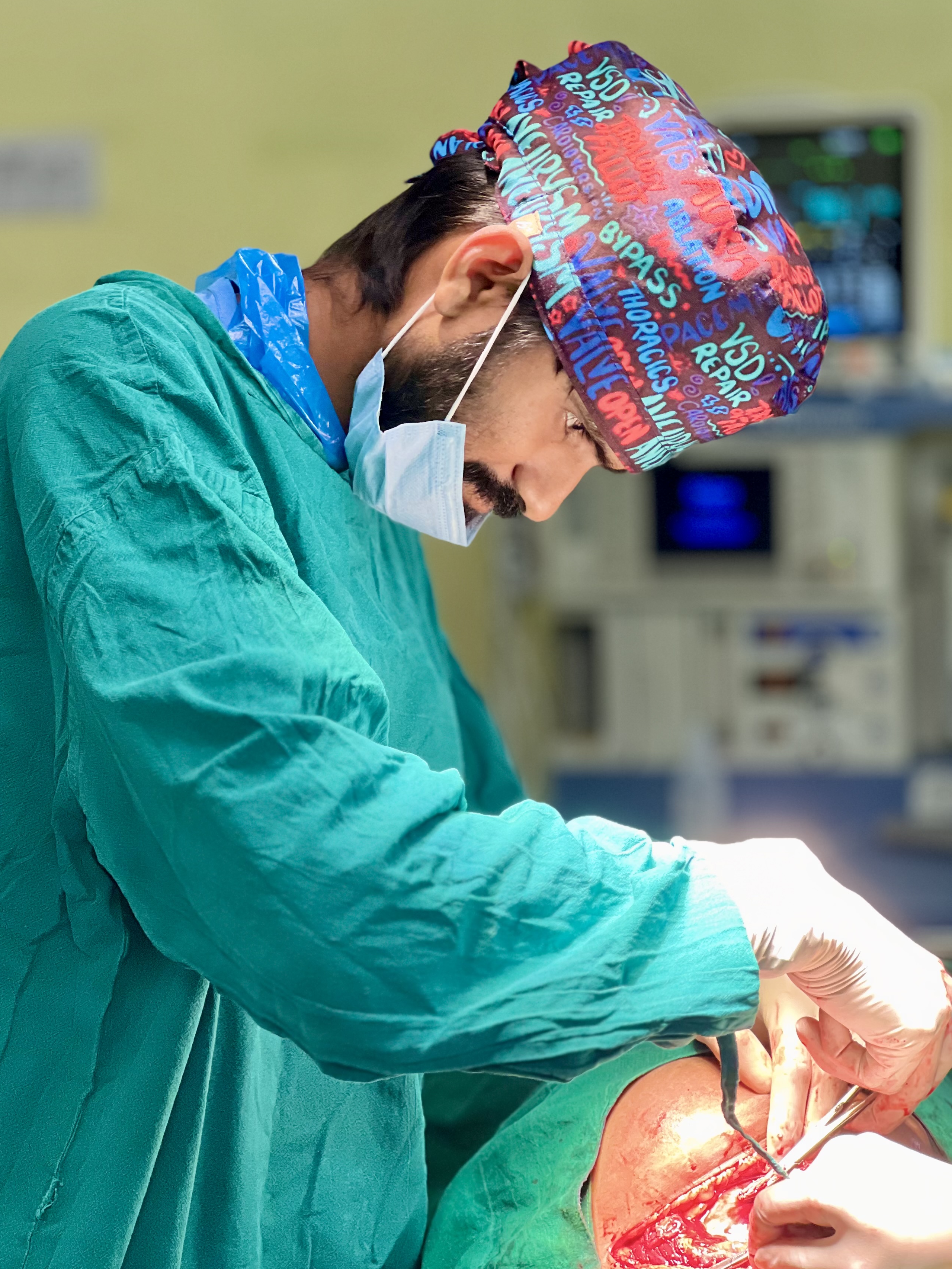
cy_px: 656
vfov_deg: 21.5
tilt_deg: -8.7
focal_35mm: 91
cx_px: 475
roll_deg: +1.6
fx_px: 3337
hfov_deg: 16.2
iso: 160
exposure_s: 1/34
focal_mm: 9
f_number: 2.8
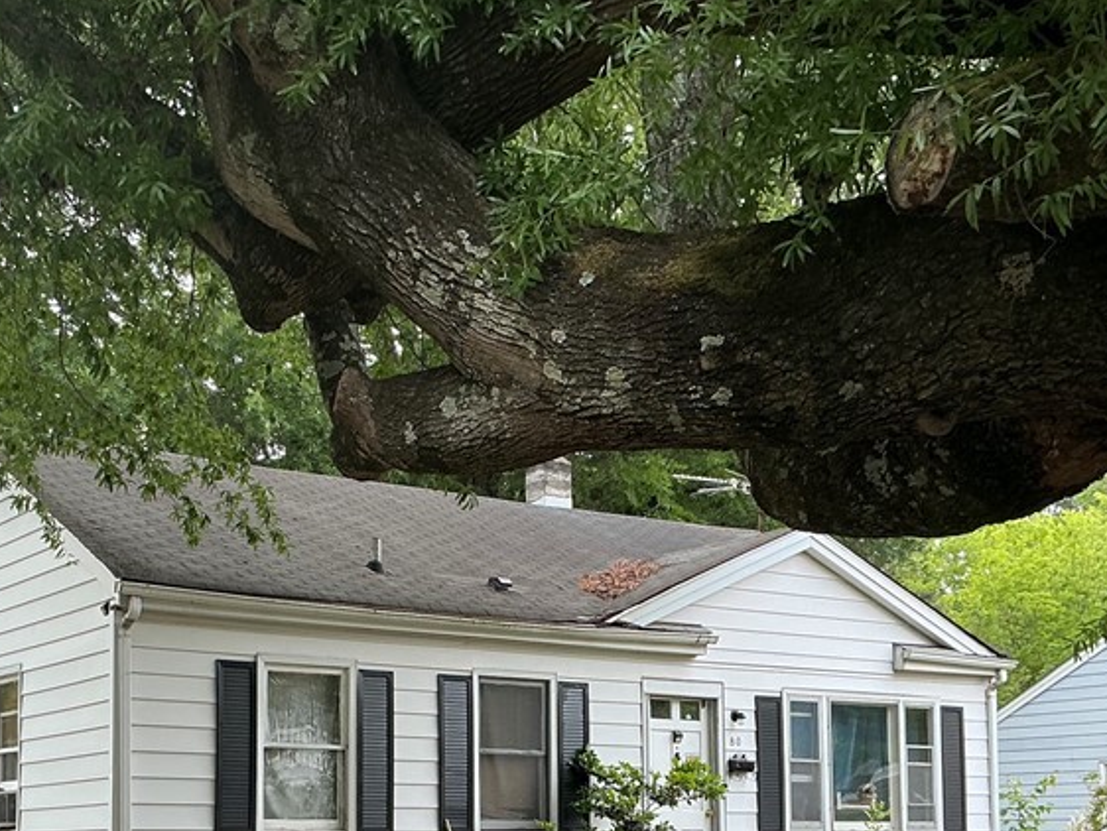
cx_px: 443
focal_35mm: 51
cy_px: 738
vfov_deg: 27.6
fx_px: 1632
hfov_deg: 37.3
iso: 25
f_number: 1.8
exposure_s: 1/251
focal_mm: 3
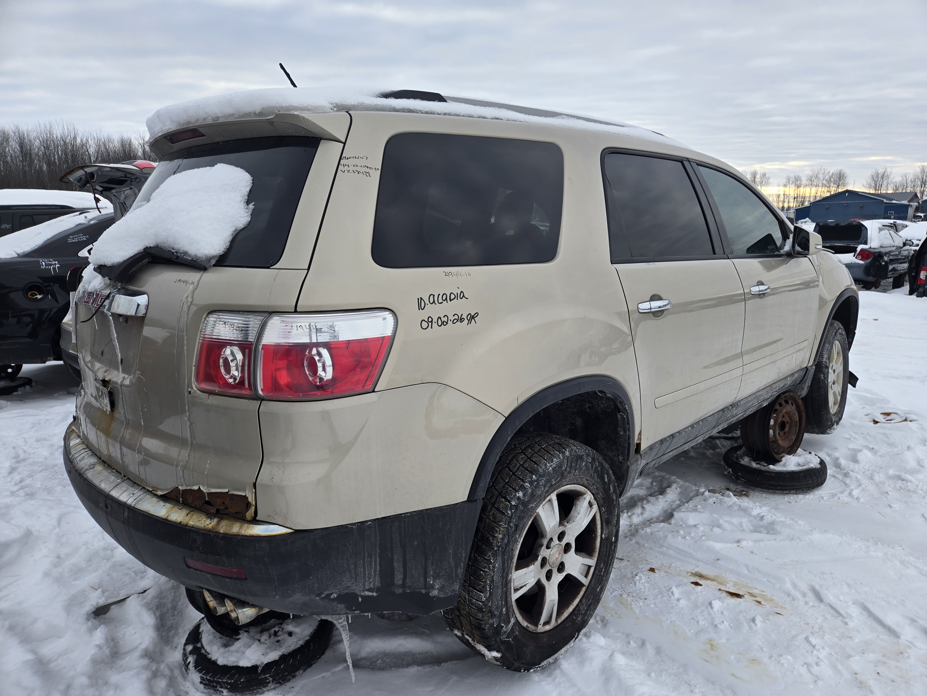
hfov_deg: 73.9
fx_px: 616
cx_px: 464
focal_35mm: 23
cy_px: 348
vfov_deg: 58.9
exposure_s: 1/582
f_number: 1.8
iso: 25
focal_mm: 5.4
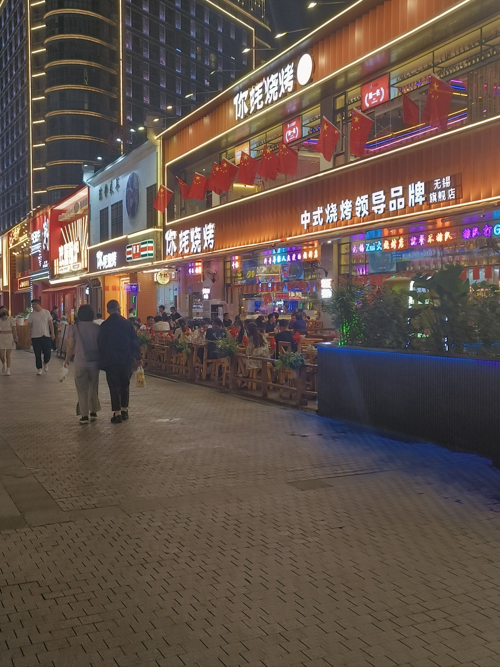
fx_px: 713
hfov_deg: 38.7
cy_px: 334
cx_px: 250
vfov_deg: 50.1
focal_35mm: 37
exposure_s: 1/50
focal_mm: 5.5
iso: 347
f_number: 1.75
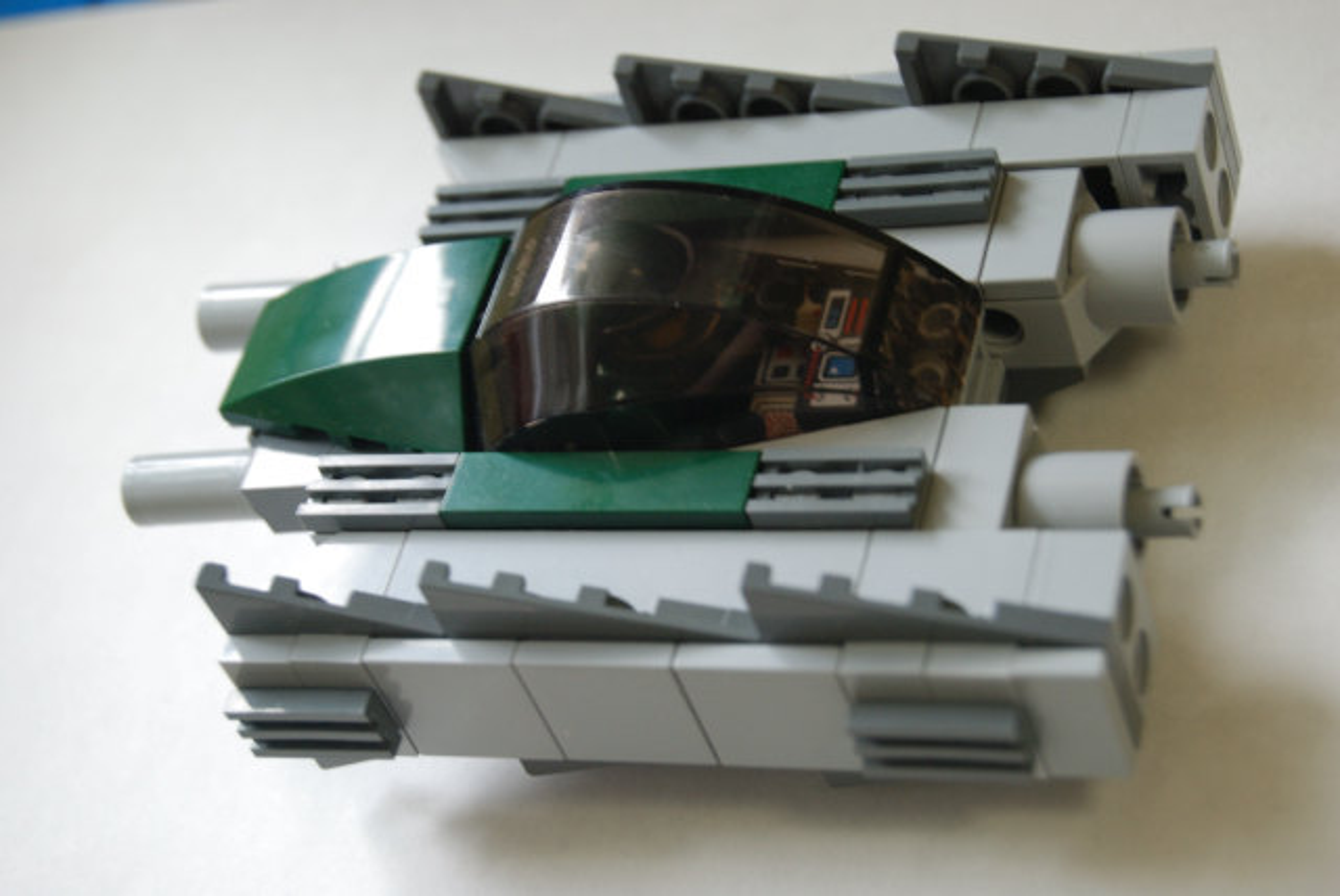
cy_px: 448
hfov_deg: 24.6
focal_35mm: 82
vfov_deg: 16.6
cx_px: 670
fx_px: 3074
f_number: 6.3
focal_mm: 55
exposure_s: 1/15
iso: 400
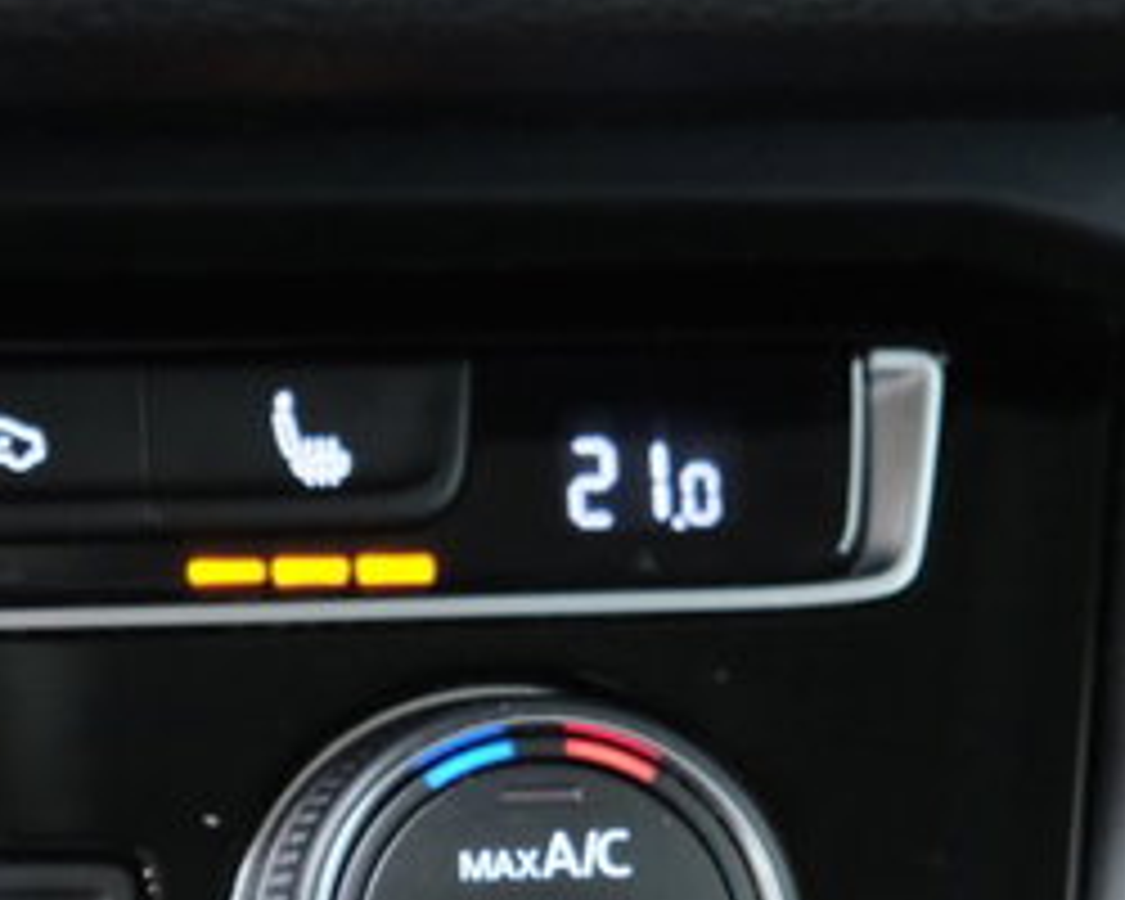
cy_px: 889
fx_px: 4462
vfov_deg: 11.4
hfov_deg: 13.7
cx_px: -459
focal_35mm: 134
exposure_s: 1/20
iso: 6400
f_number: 4
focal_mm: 31.5
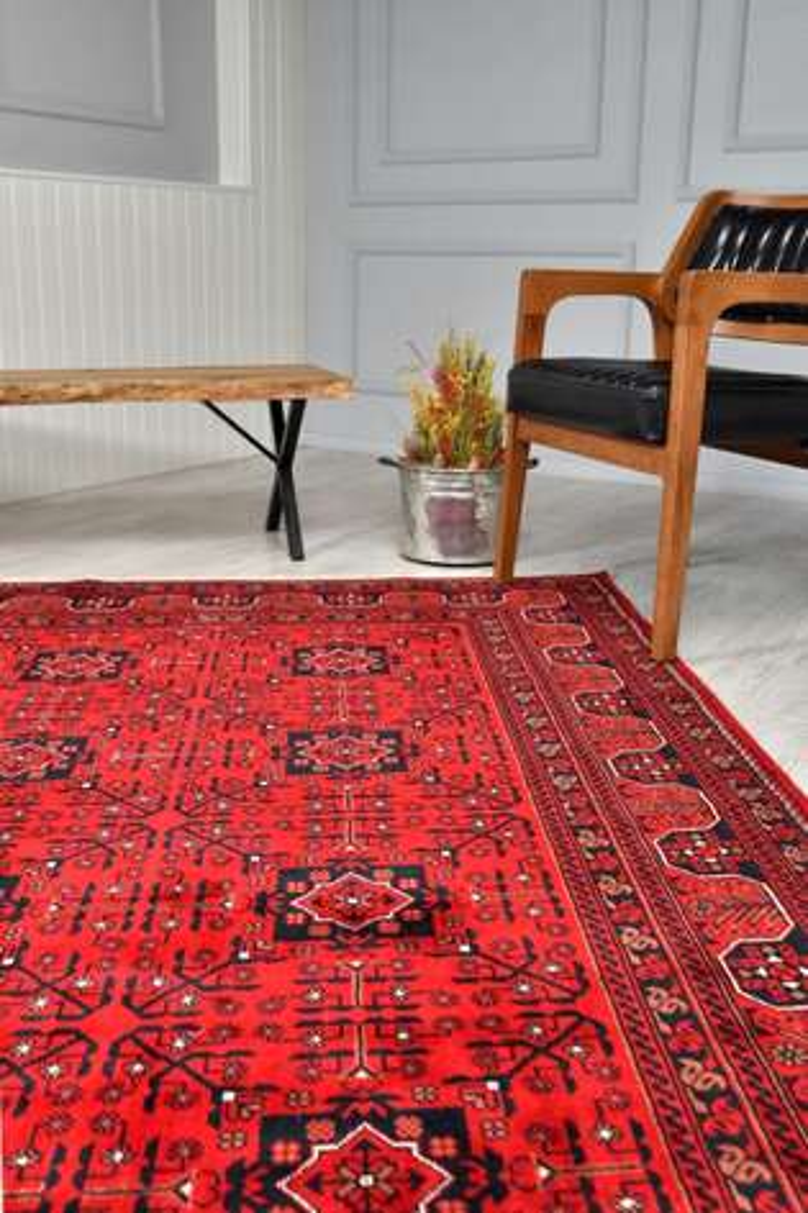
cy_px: 606
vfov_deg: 54.5
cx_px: 404
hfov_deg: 37.8
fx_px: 1179
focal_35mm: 35
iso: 640
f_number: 7.1
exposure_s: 1/125
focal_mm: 35
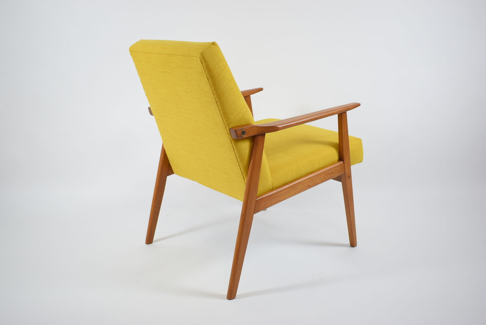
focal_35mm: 39
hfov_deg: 49.5
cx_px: 243
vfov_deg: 34.3
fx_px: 527
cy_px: 162
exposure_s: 1/20
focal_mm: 26
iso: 100
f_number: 4
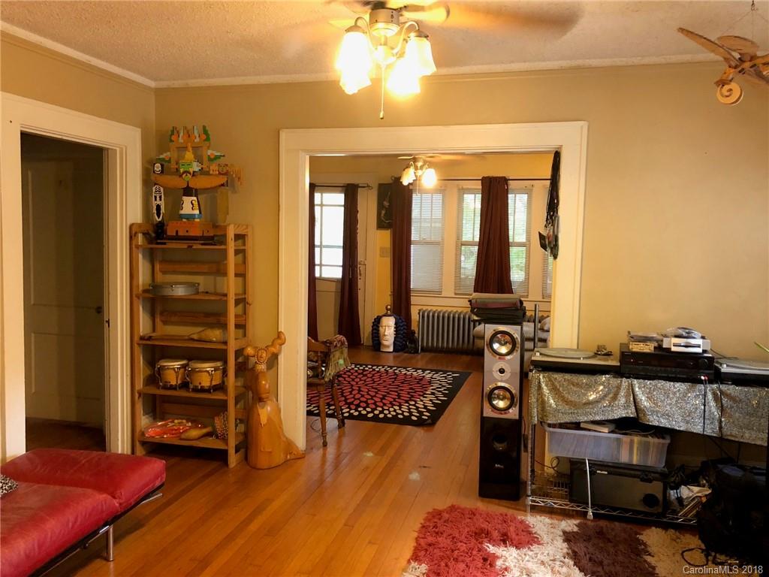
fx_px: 622
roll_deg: -1.6
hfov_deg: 63.4
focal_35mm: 28
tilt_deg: -5.3
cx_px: 384
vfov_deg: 49.7
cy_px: 288
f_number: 1.8
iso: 100
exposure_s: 1/9
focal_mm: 3.99
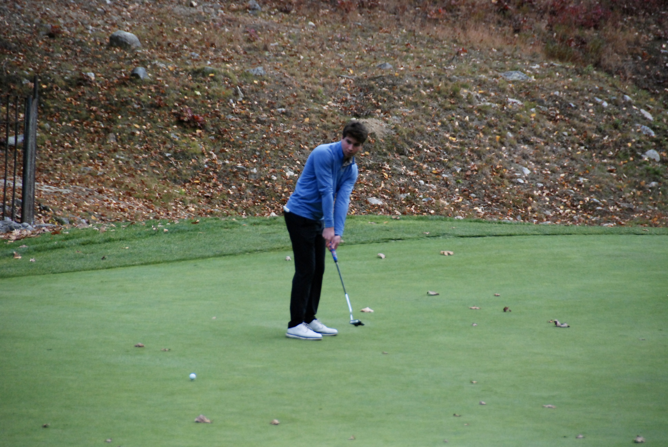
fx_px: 5573
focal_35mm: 300
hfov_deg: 6.9
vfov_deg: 4.6
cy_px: 224
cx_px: 334
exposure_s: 1/1000
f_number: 5.6
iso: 800
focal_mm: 200
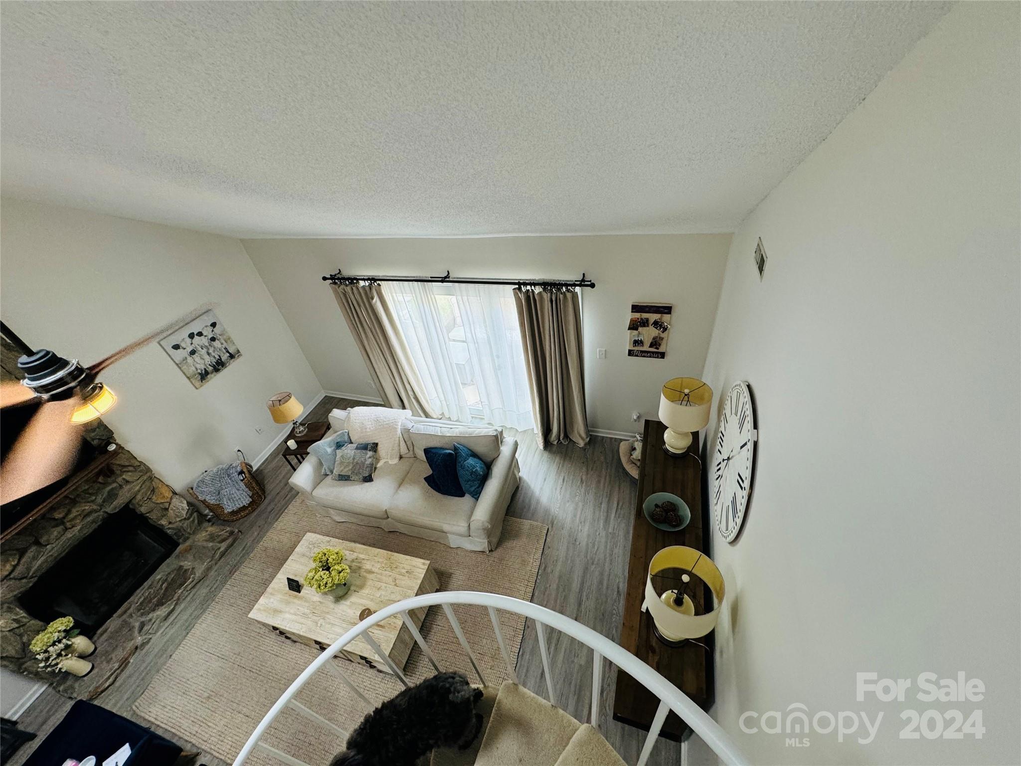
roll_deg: +10.0
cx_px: 510
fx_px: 413
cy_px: 383
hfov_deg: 102.1
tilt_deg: -39.0
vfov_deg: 85.7
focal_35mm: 14
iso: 200
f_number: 2.2
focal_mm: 2.22
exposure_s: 1/60
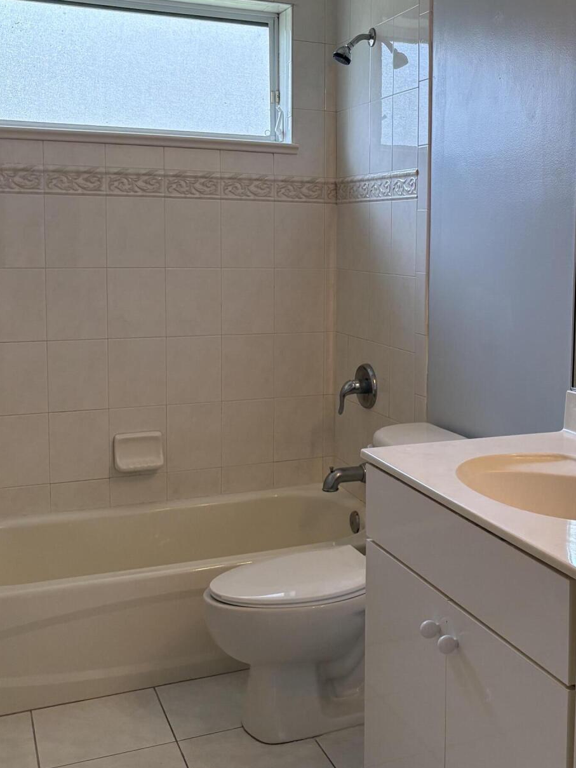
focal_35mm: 43
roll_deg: -0.9
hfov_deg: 33.0
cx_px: 422
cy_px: 315
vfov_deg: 43.7
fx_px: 954
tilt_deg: -5.2
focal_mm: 5.96
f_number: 1.6
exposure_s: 1/203
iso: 125
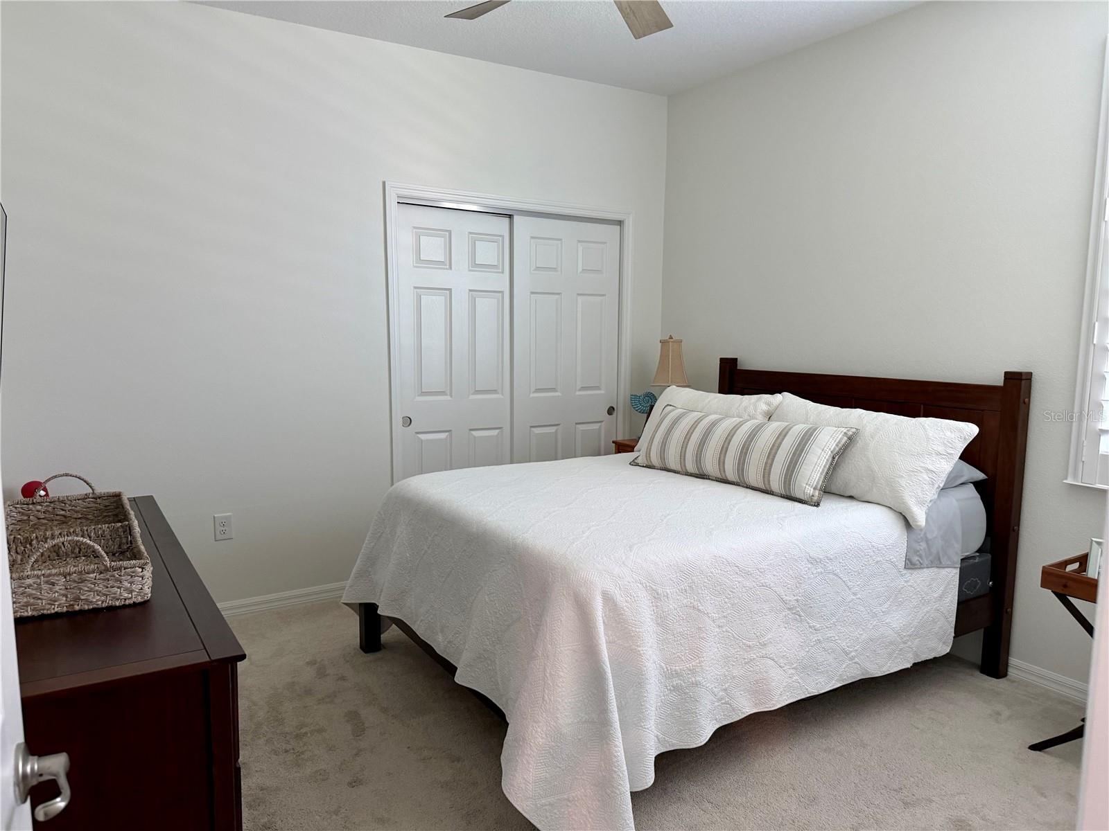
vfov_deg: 56.8
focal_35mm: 24
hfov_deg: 71.6
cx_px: 554
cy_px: 416
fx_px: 769
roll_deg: -0.1
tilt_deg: -7.3
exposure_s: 1/60
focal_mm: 6.76
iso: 250
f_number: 1.78
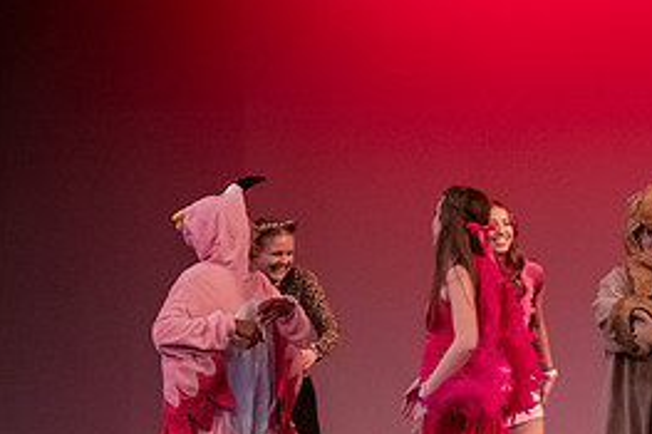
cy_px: 291
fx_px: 4398
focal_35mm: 243
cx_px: 654
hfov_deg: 8.4
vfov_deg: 5.6
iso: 4000
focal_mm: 110
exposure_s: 1/320
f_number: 3.2
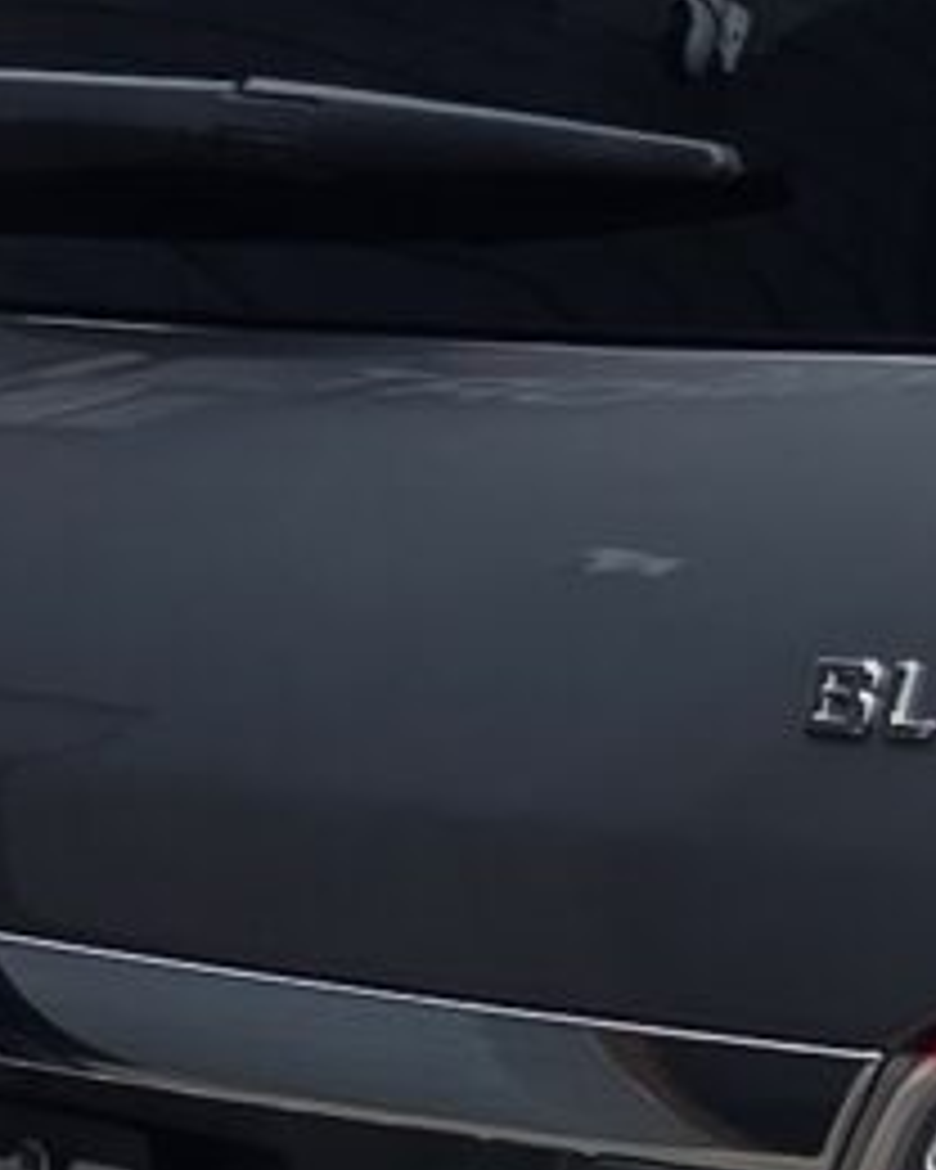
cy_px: 1098
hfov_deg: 5.8
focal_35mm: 221
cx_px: 3915
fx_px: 7653
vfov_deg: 8.7
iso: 12
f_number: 1.7
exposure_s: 1/470
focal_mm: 6.3
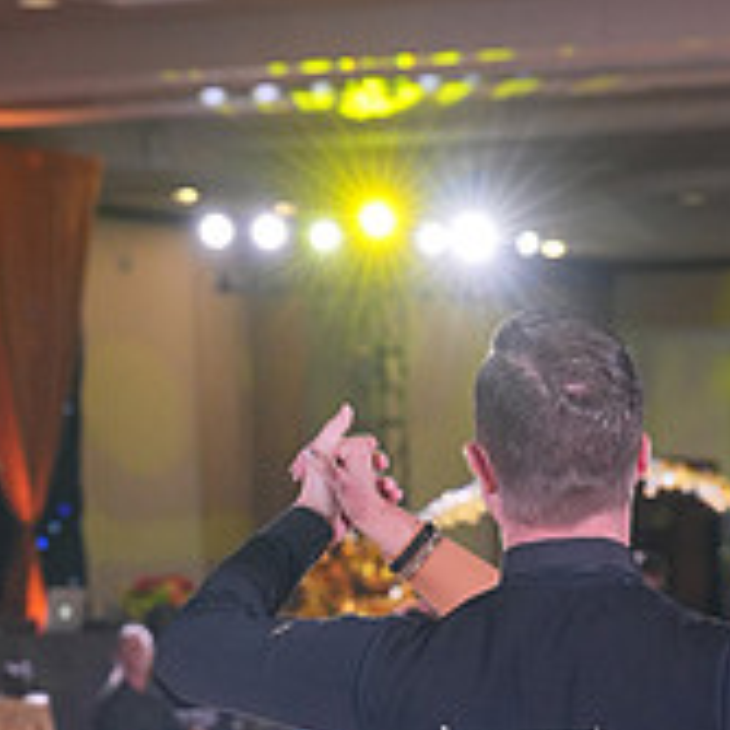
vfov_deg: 8.8
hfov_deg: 8.9
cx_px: 754
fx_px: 4652
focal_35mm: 195
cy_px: 949
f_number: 4
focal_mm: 66
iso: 2000
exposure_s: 1/400
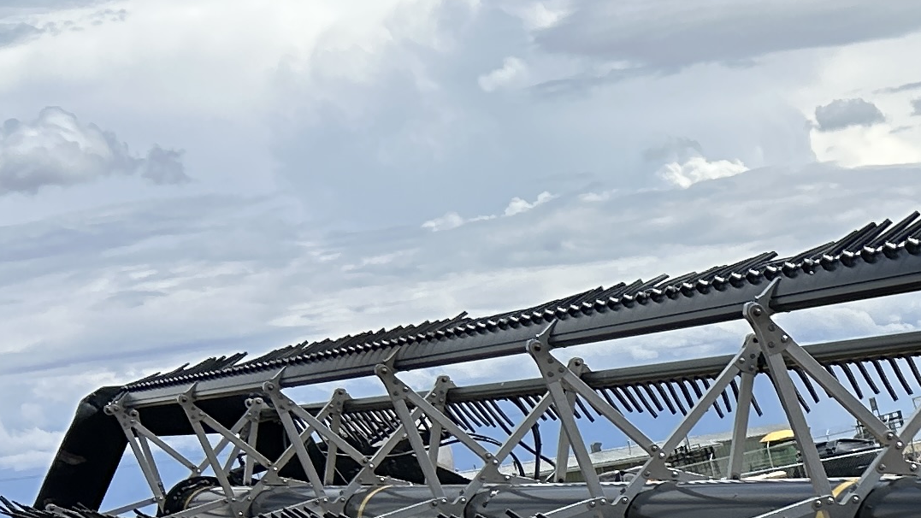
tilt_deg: -13.5
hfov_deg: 16.7
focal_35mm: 106
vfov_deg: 10.7
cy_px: 962
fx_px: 2589
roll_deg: +9.3
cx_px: 1665
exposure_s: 1/4444
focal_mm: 5.7
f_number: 1.5
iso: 50
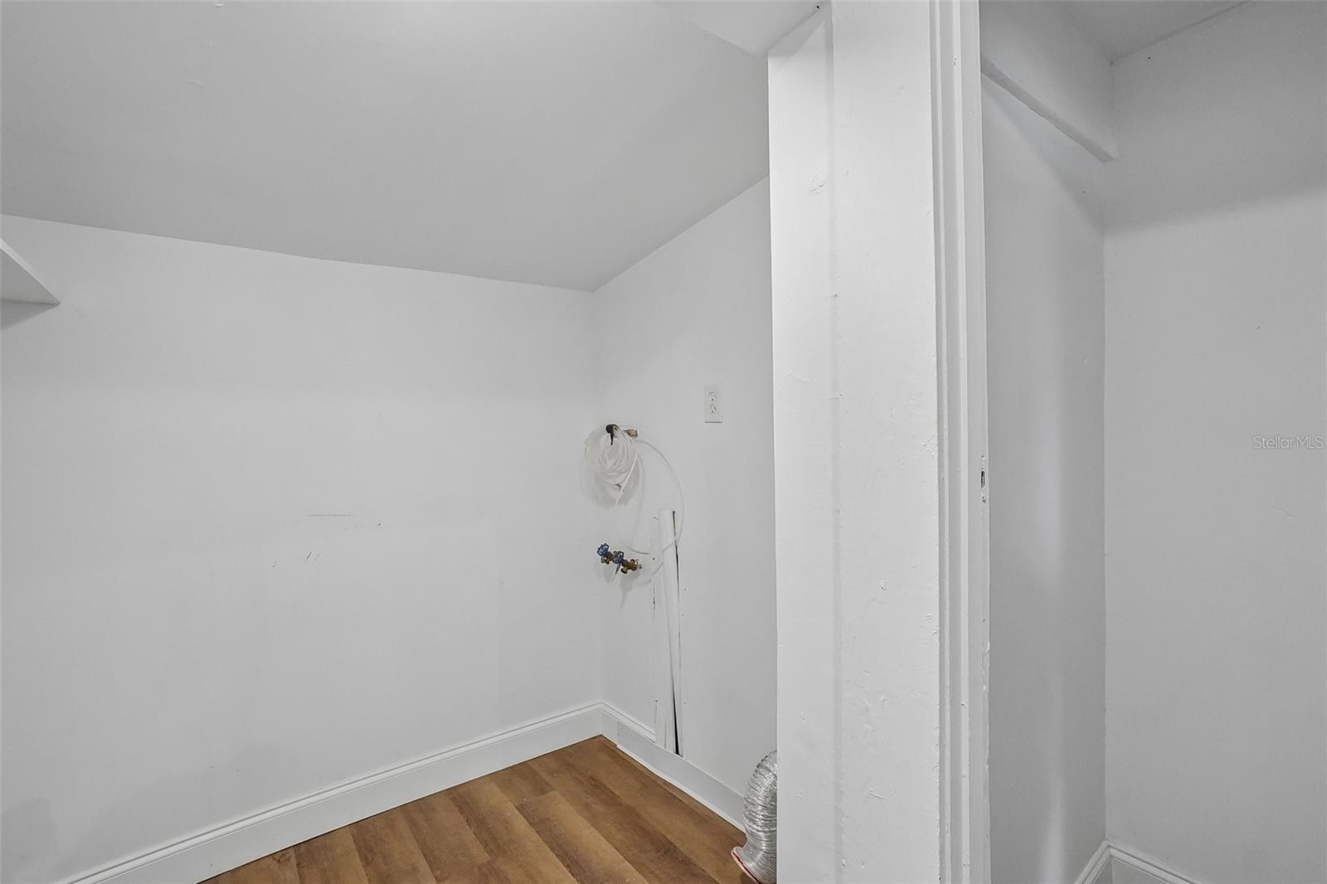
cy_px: 442
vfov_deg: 77.3
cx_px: 664
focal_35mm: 15
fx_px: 553
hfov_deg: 100.4
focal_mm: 10
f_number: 8
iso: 800
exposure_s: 1/30
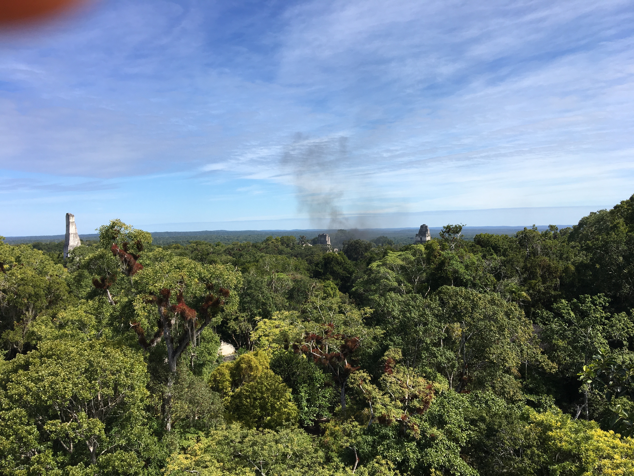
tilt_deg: -1.5
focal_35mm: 29
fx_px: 531
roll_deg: +0.8
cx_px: 317
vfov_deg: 48.2
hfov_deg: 61.7
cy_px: 238
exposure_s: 1/1508
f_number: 2.2
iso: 25
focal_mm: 4.15
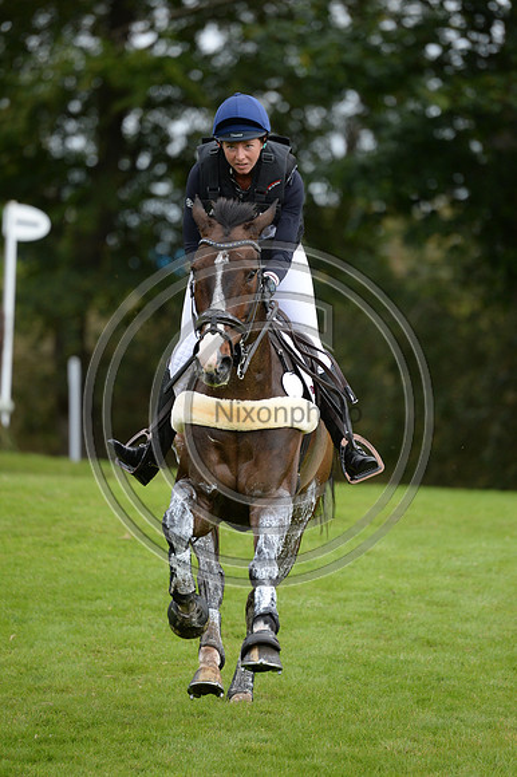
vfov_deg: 5.2
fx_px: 8626
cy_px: 388
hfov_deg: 3.4
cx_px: 258
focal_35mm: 400
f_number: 5.6
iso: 1000
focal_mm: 400
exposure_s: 1/1000
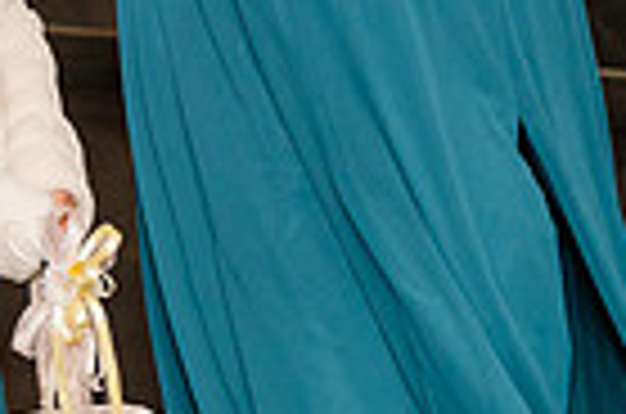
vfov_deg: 6.3
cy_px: -515
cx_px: 53
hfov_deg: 9.8
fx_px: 3643
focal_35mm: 210
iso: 1000
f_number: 2.8
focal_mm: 41
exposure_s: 1/250
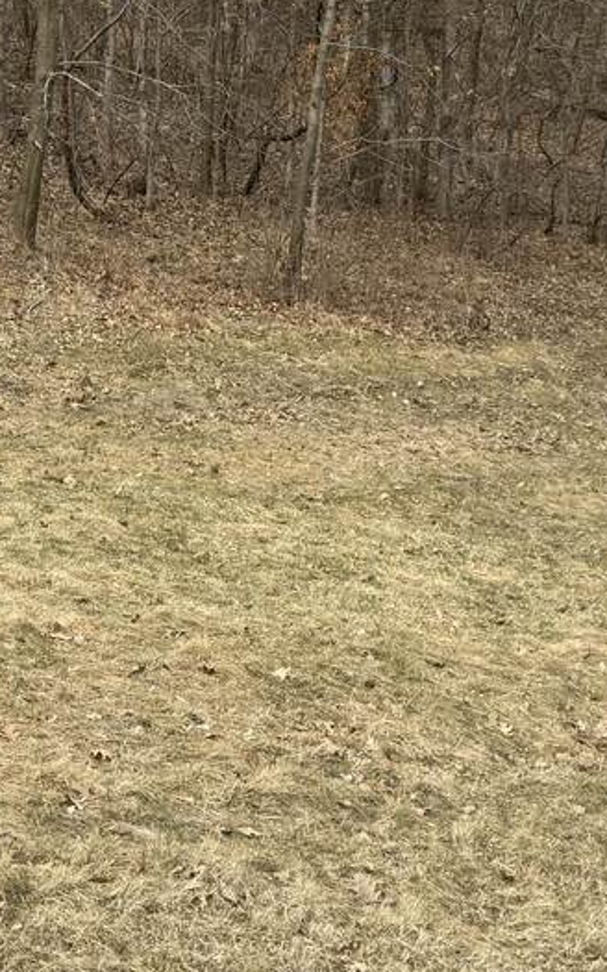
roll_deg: +0.8
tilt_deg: -1.6
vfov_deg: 32.8
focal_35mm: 62
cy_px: 346
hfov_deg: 20.6
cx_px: 70
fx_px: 1641
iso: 80
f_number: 1.78
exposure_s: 1/2703
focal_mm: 6.76
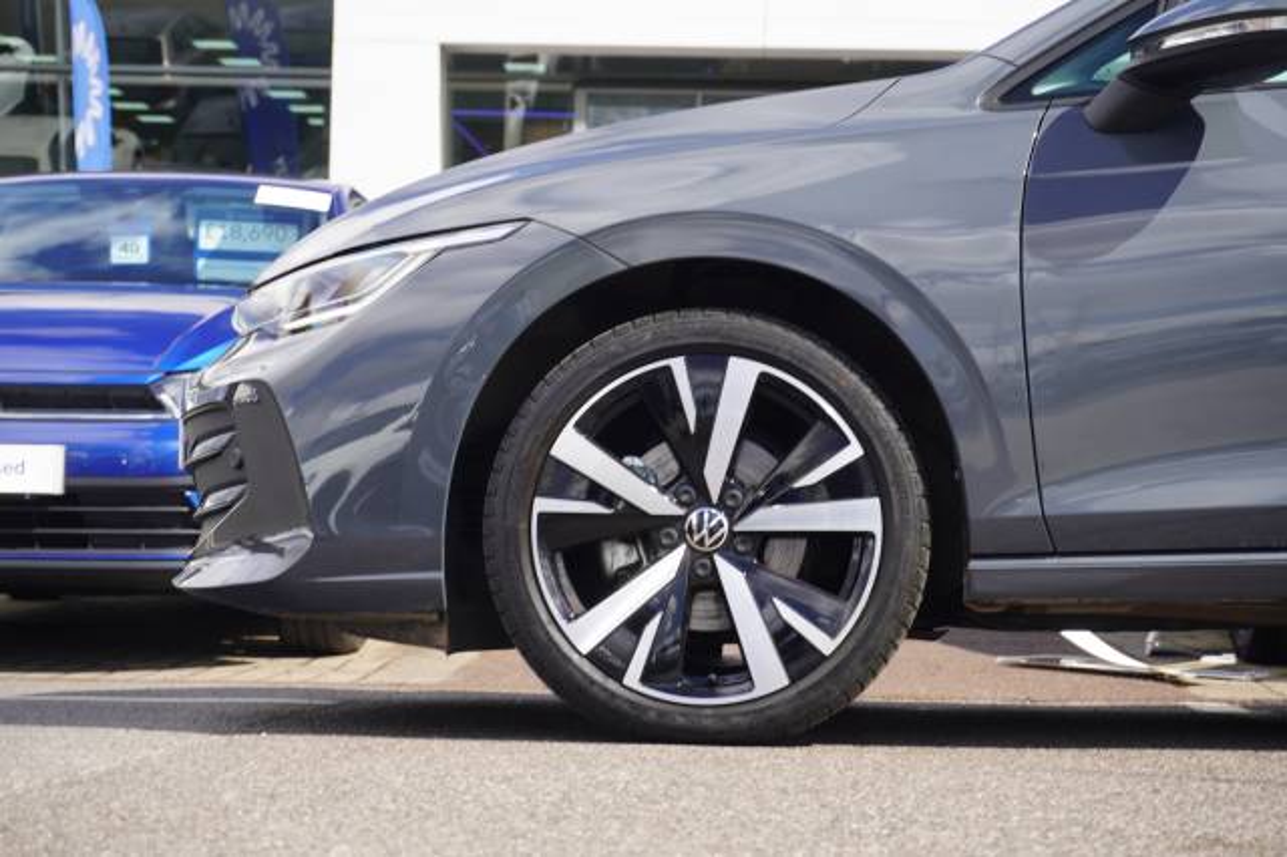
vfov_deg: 18.5
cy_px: 428
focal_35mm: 74
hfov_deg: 27.5
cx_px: 644
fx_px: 2626
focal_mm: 49
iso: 100
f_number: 6.3
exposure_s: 1/100
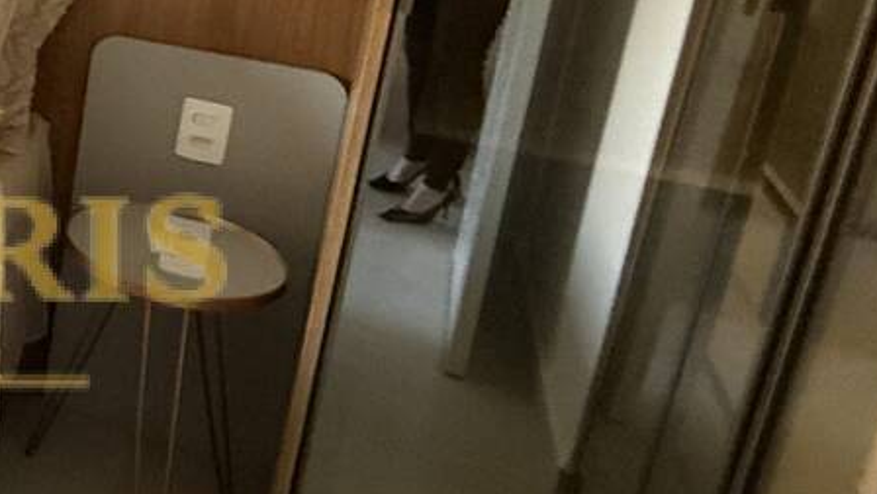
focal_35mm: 49
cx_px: -413
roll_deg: -0.9
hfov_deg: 28.6
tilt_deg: -14.5
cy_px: -25
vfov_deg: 23.2
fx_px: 1139
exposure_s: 1/60
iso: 500
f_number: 2.2
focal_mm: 2.22
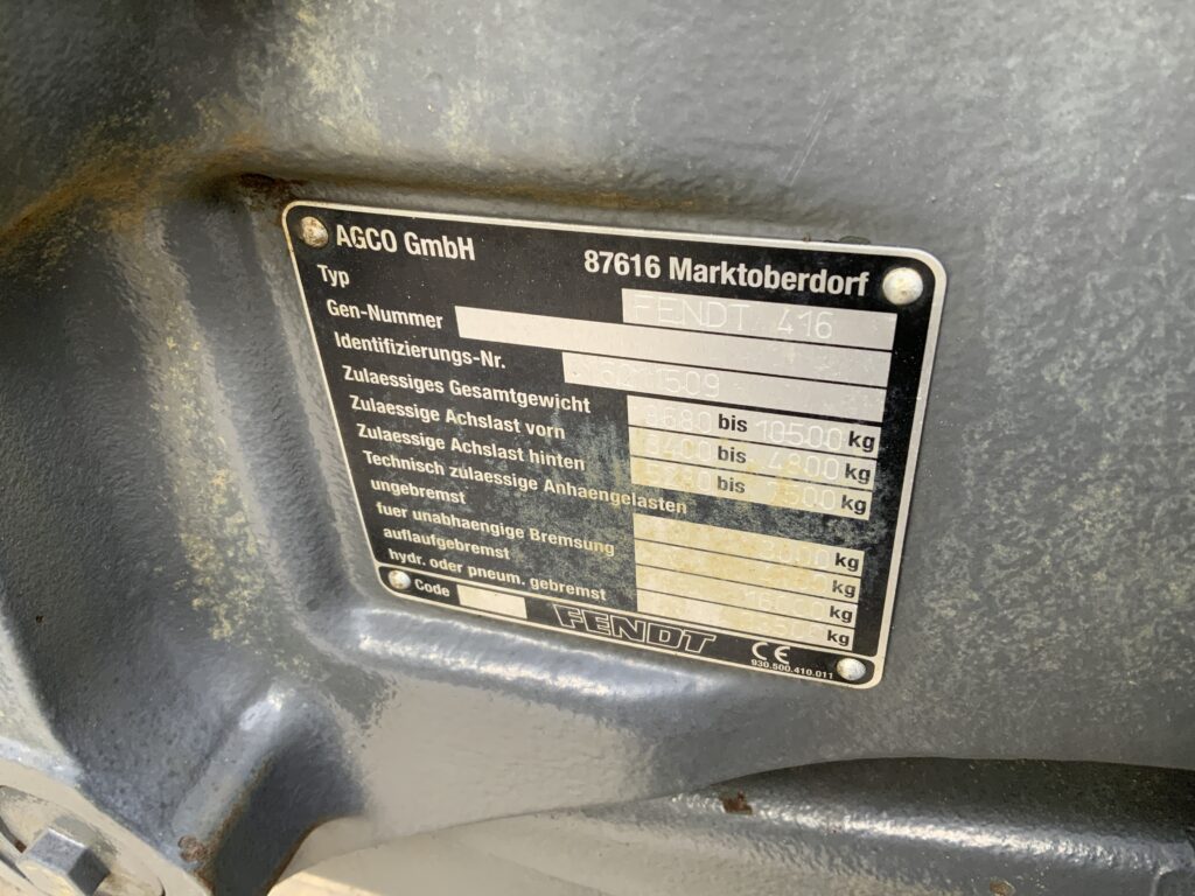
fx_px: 1001
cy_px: 448
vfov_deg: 48.2
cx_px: 598
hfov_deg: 61.7
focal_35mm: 29
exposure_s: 1/122
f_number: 1.8
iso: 50
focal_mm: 3
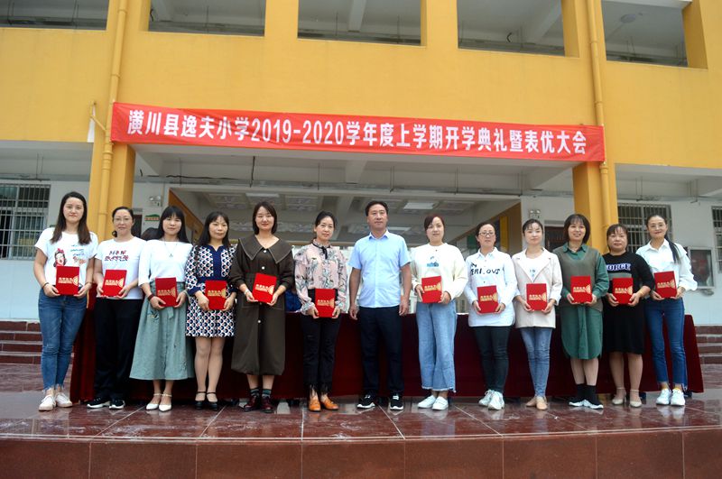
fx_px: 541
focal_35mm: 27
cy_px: 240
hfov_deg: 67.5
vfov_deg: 47.8
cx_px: 361
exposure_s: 1/125
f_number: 5.6
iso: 100
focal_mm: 18
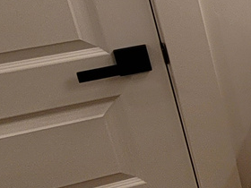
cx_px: 661
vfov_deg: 15.5
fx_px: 689
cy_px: 38
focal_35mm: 95
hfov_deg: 13.1
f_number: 2.2
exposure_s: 1/120
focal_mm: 2.2
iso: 64
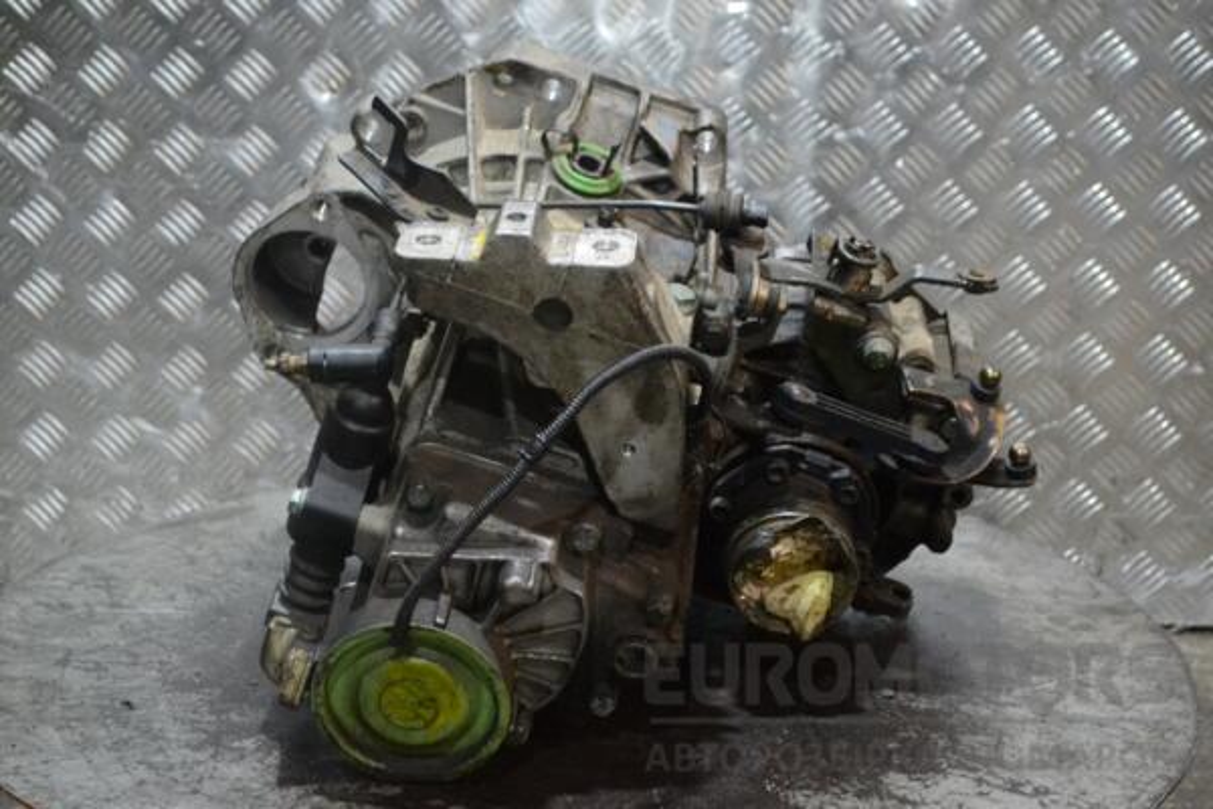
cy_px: 404
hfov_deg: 30.5
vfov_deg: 20.6
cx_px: 606
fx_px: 2224
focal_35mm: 66
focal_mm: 44
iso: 2500
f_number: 5.3
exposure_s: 1/30
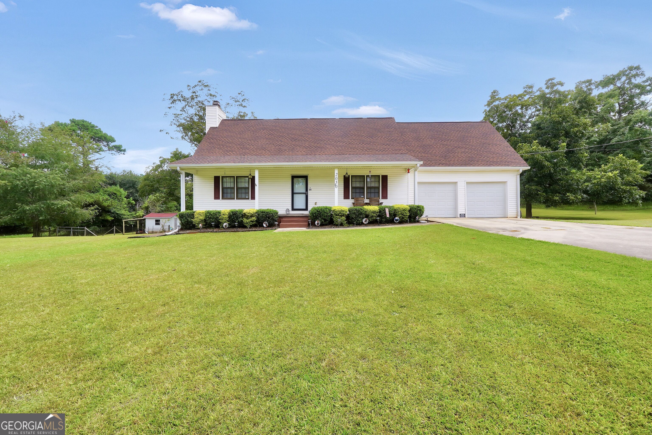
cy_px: 218
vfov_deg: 77.3
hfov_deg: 100.4
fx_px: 272
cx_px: 326
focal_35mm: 15
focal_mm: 10
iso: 100
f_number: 9
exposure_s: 1/125
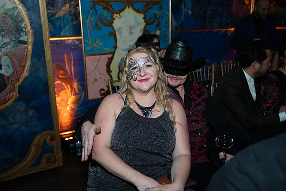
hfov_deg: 54.4
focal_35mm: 35
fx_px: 278
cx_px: 143
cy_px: 96
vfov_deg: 37.9
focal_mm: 35
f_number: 3.2
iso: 800
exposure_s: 1/100
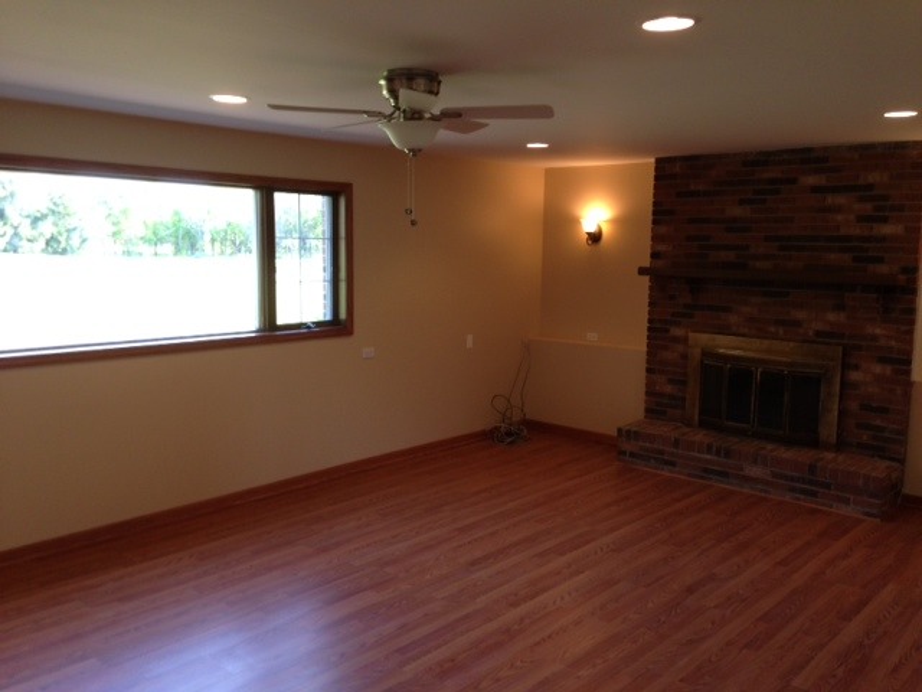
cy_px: 346
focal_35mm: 33
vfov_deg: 42.9
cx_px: 461
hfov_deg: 55.4
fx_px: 879
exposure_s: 1/30
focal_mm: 4.12
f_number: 2.4
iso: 50
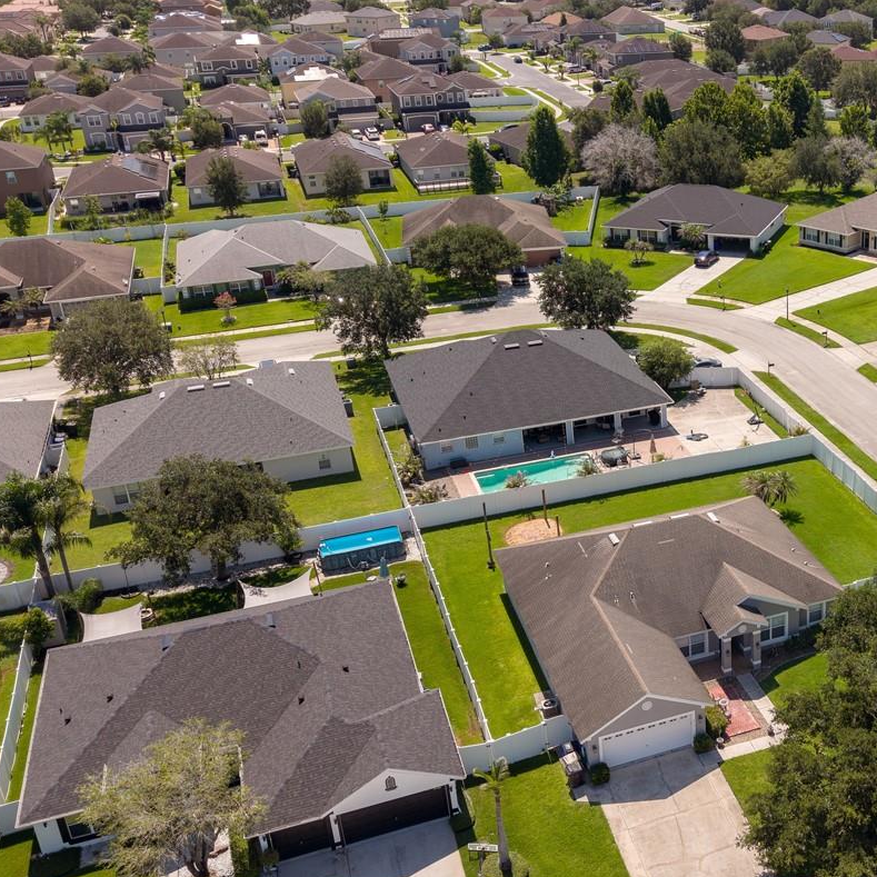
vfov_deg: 39.2
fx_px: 1233
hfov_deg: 37.0
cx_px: 770
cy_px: 435
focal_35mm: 43
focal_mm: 8.67
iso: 200
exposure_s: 1/160
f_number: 1.8
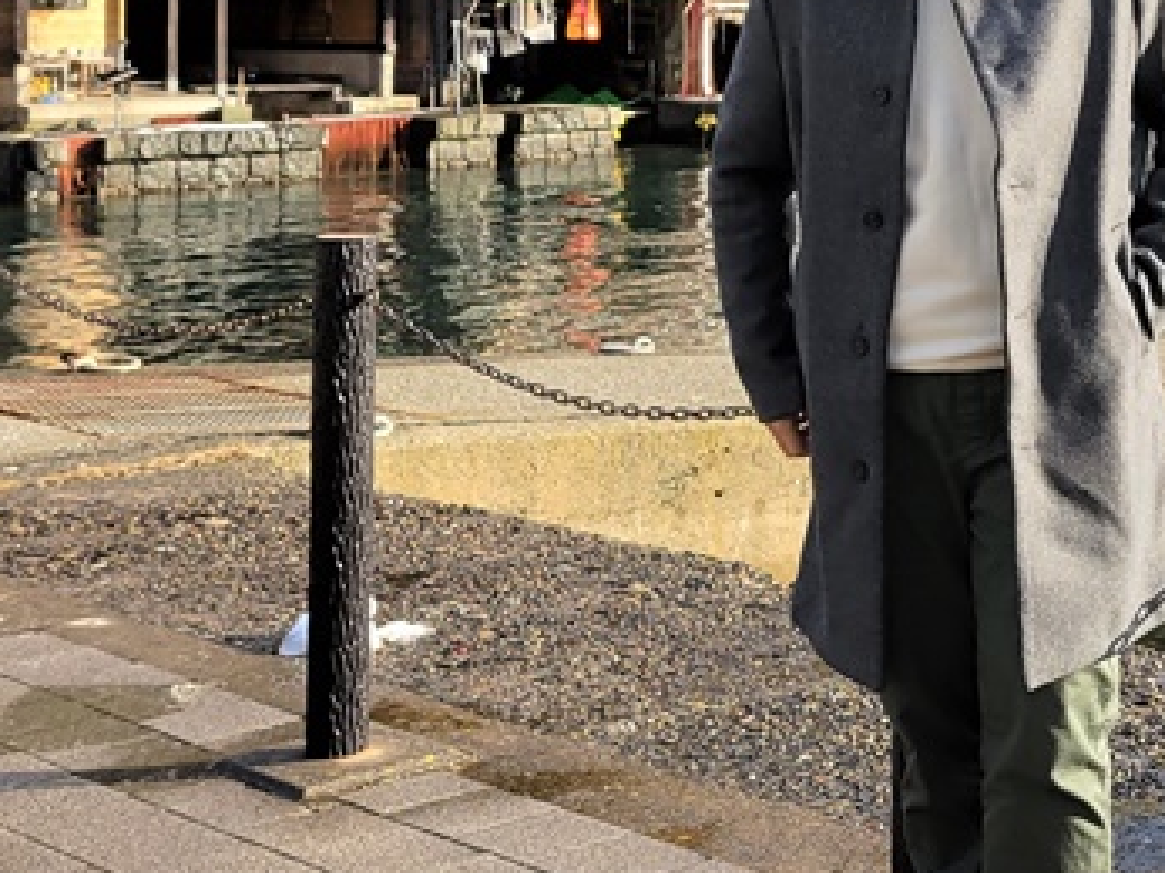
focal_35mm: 75
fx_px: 2523
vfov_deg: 19.0
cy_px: -20
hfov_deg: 23.4
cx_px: 1460
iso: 40
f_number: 1.8
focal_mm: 5.4
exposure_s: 1/1336
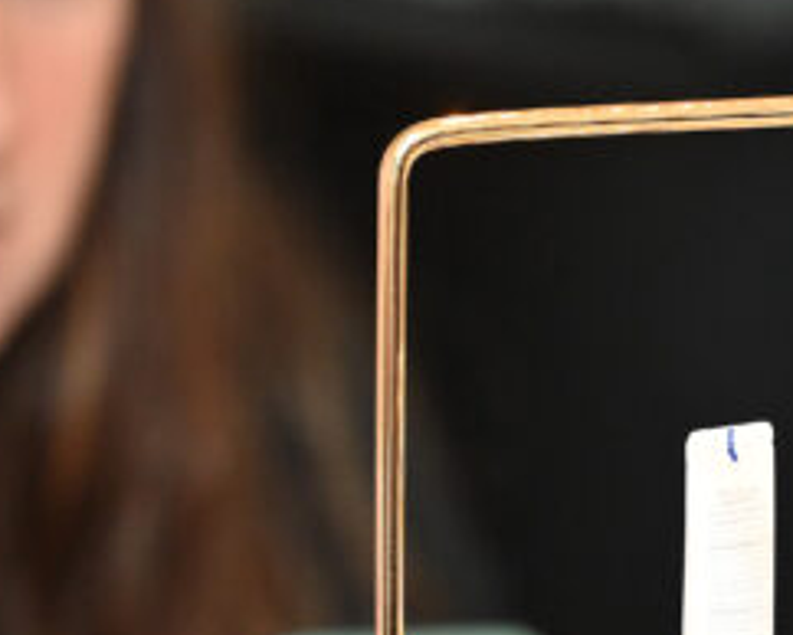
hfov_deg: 3.9
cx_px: 516
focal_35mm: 496
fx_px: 11650
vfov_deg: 3.1
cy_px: 448
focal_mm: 125
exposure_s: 1/160
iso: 640
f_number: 2.8
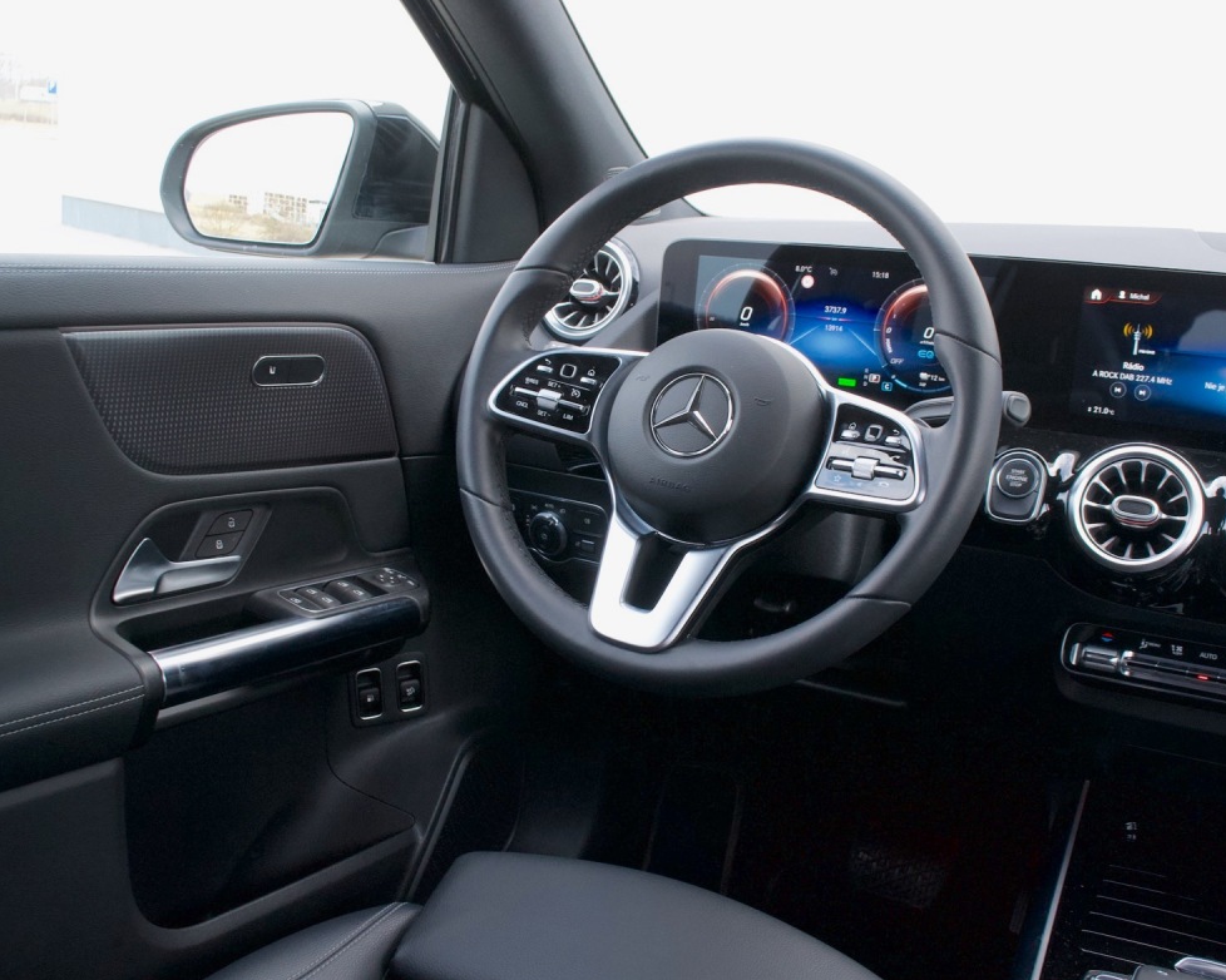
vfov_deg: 39.1
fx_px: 1379
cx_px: 671
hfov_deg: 47.9
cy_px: 481
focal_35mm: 38
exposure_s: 1/60
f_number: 7.1
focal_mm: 22
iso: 800
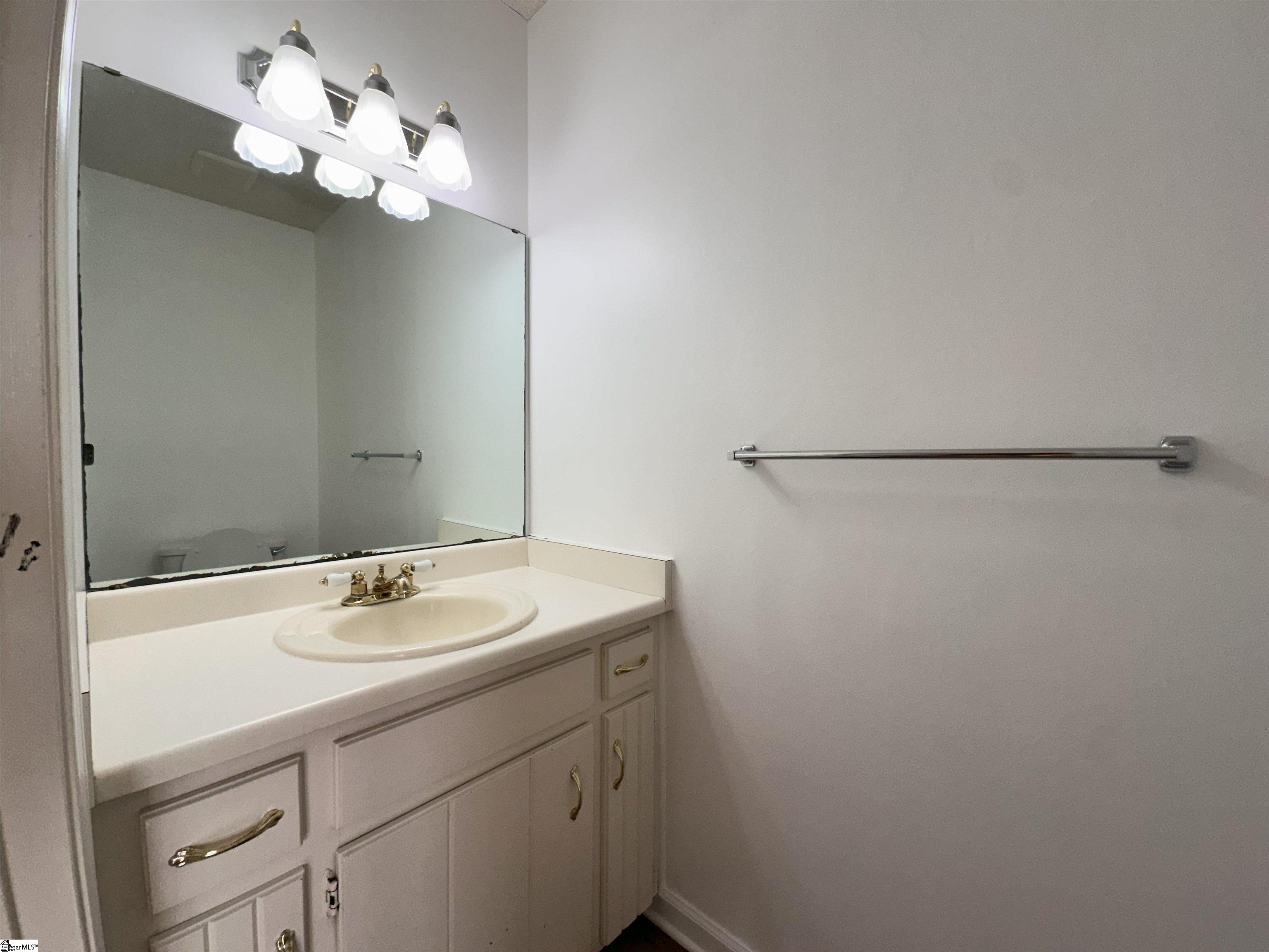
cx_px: 634
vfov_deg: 85.7
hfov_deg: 102.1
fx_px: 513
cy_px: 476
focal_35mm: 14
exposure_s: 1/120
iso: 80
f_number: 2.2
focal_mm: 2.22
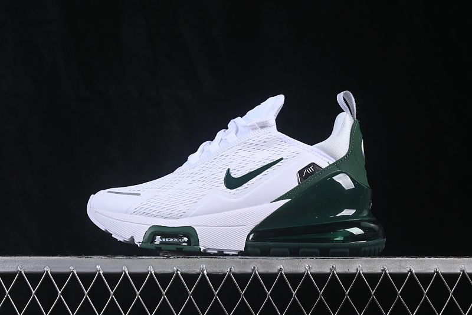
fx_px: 983
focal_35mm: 75
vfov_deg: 18.2
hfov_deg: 27.0
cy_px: 158
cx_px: 236
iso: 160
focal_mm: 50
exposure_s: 1/80
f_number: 8
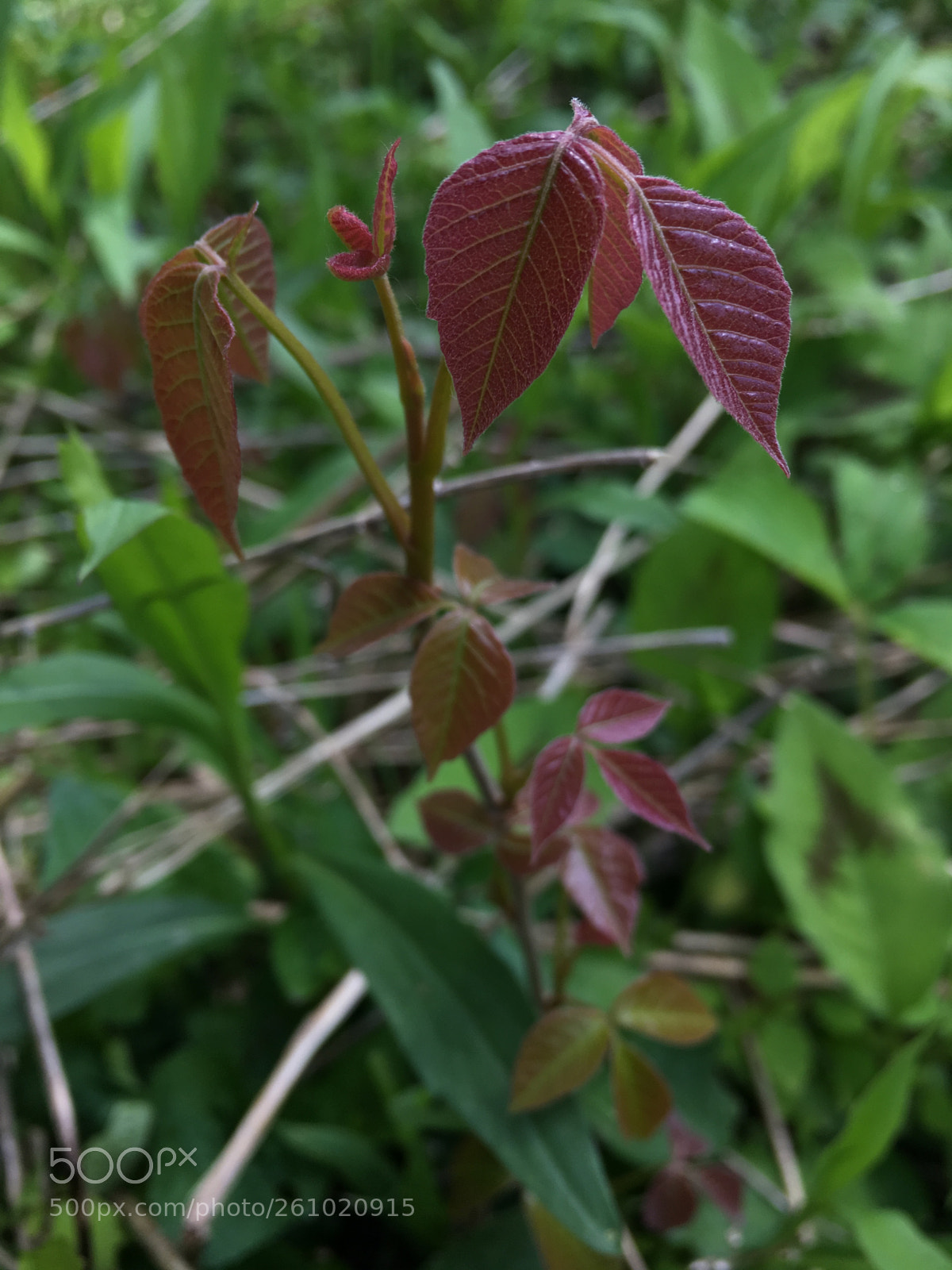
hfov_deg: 48.2
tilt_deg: -48.7
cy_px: 635
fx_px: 1063
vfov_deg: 61.7
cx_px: 476
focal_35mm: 29
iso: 25
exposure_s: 1/217
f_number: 2.2
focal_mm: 4.15
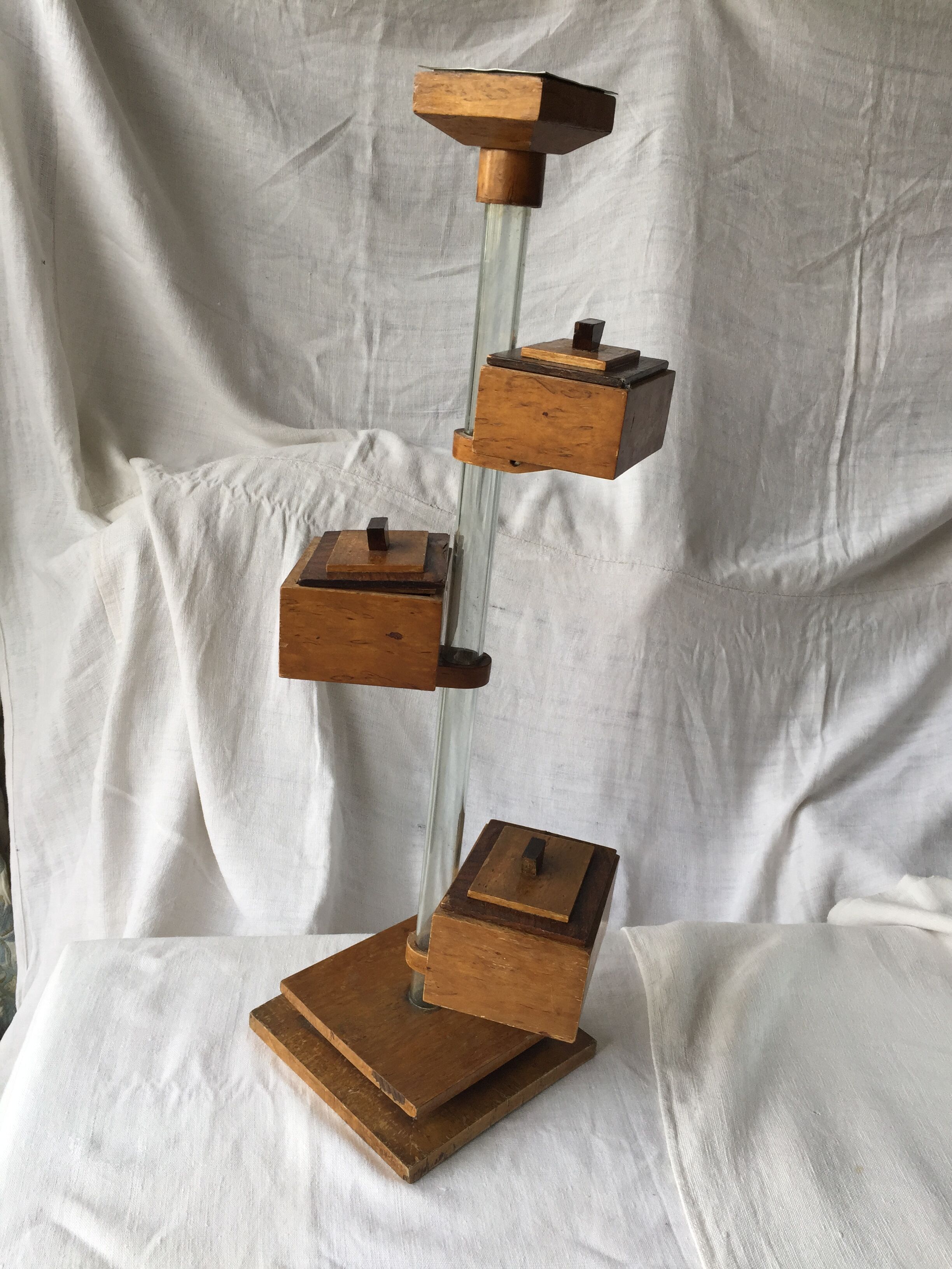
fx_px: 1063
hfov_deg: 48.2
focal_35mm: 29
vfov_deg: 61.7
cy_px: 634
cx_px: 476
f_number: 2.2
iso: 40
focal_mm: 4.15
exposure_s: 1/100
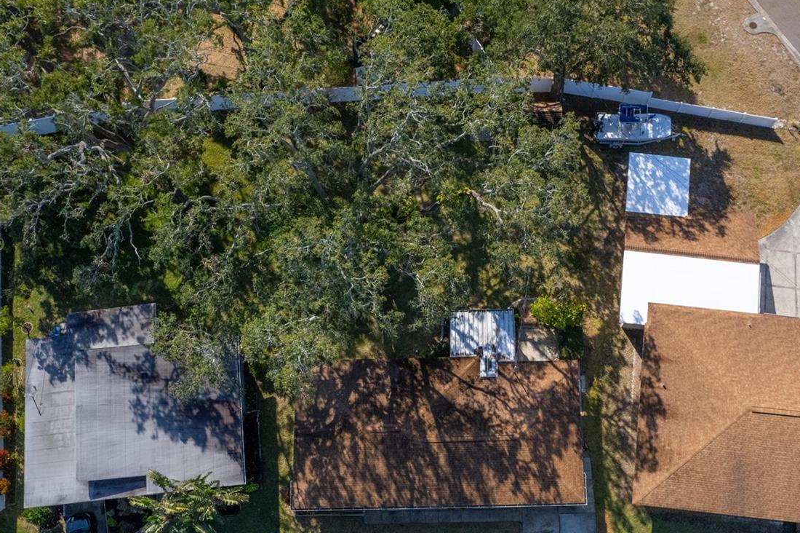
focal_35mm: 32
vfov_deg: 40.3
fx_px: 711
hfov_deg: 58.5
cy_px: 379
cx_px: 460
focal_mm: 8.38
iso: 100
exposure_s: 1/240
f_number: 2.8
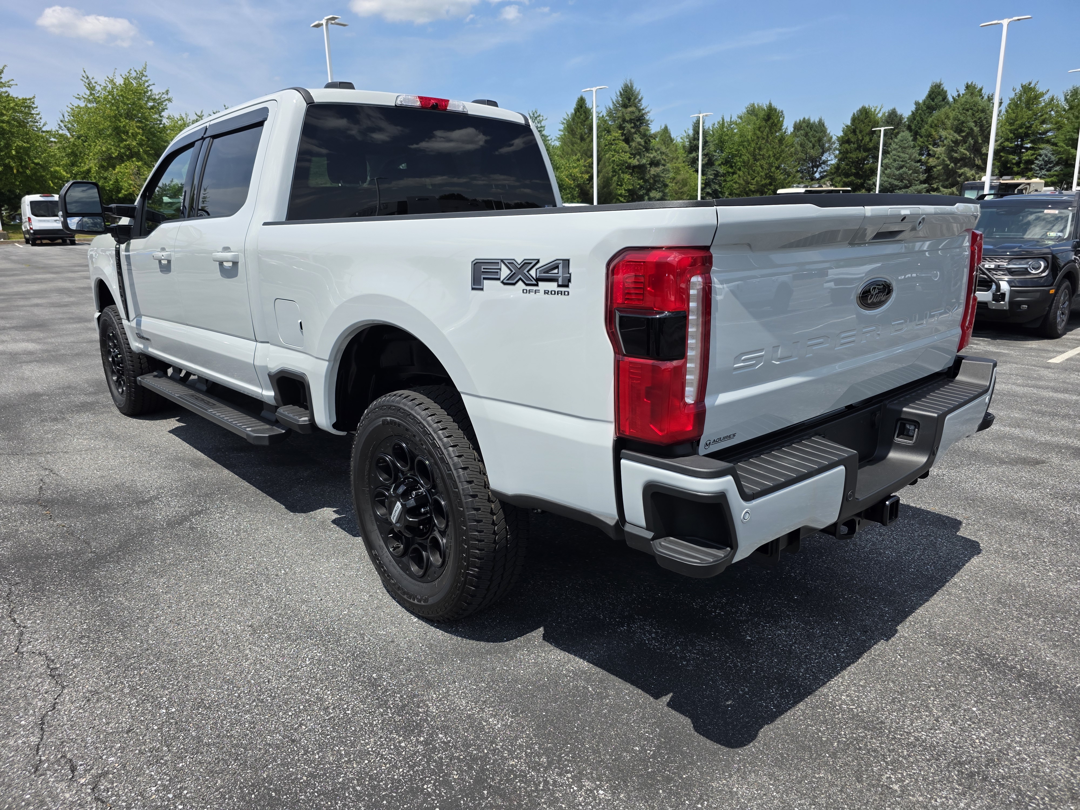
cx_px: 540
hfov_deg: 73.9
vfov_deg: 58.9
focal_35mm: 23
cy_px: 405
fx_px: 718
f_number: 1.7
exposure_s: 1/5017
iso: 80
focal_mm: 6.3
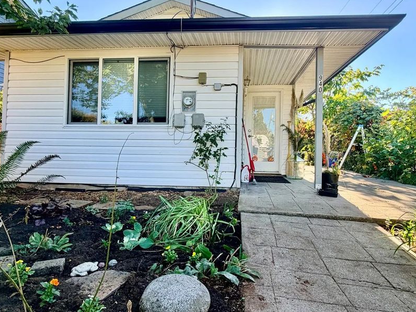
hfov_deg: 87.2
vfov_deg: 71.6
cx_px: 180
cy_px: 153
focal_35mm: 18
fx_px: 216
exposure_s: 1/245
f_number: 2.2
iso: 40
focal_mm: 2.22
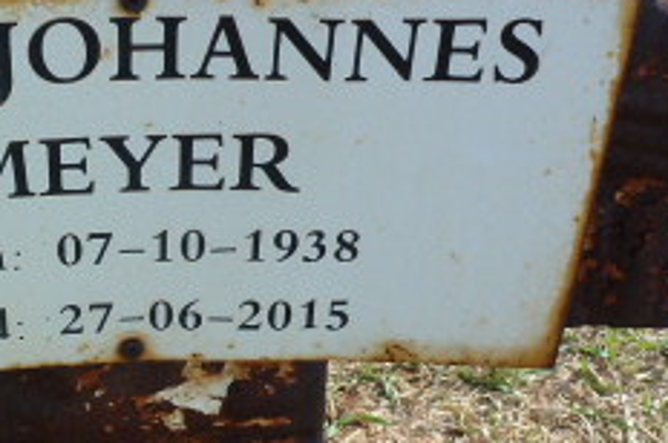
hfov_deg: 28.5
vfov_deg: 19.6
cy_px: 305
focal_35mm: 69
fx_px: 1279
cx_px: 109
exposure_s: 1/320
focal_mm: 4.3
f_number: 4
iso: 100
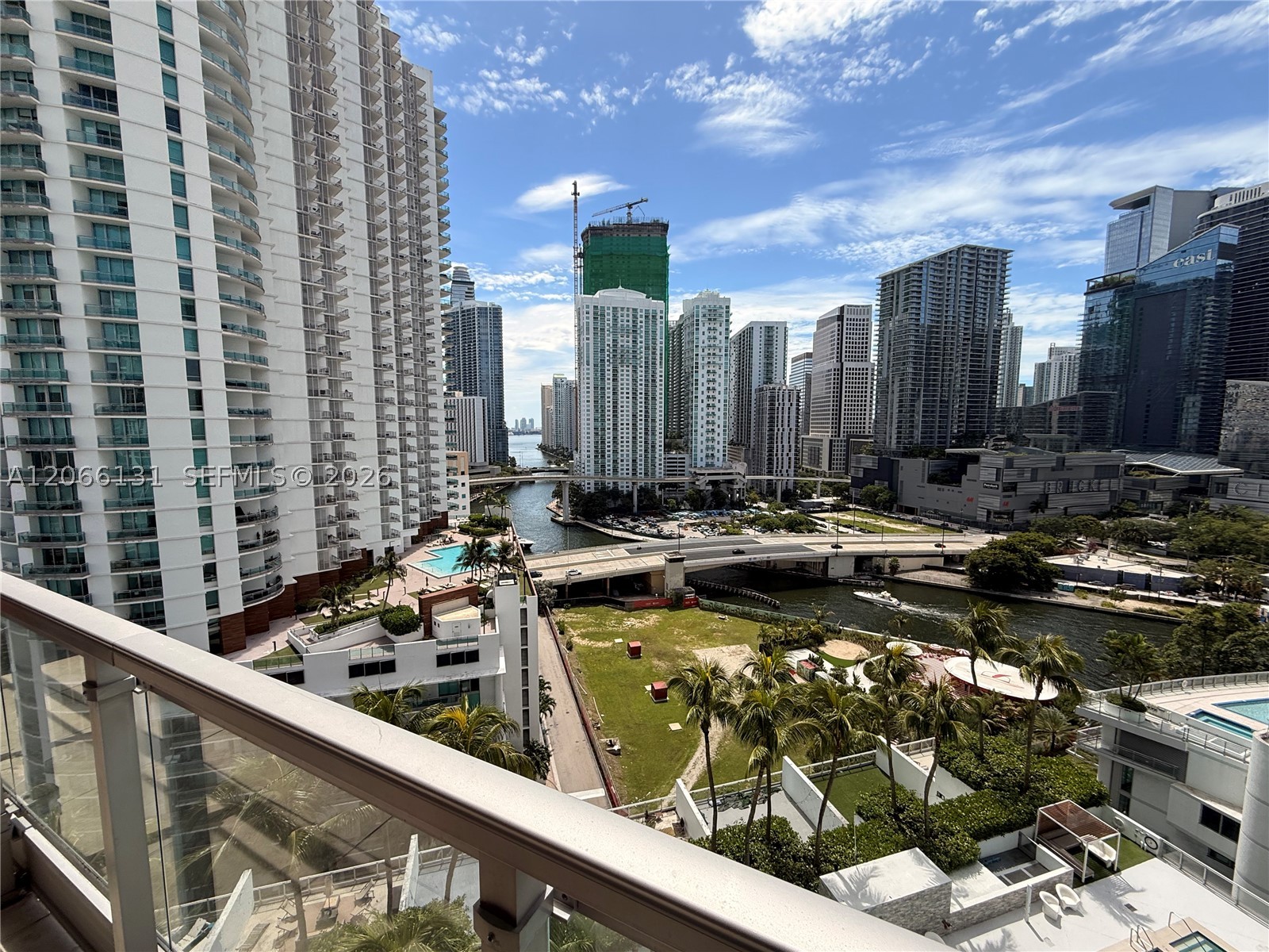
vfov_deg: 85.7
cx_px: 634
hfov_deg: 102.1
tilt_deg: -6.7
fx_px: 513
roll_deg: -1.1
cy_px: 476
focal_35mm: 14
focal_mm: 2.22
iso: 50
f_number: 2.2
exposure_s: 1/1901
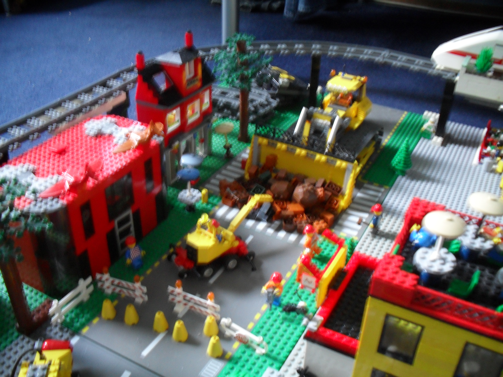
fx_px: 509
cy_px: 188
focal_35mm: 35
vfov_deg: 40.7
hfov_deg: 52.6
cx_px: 252
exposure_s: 1/1.43
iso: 200
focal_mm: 6.3
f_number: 3.2
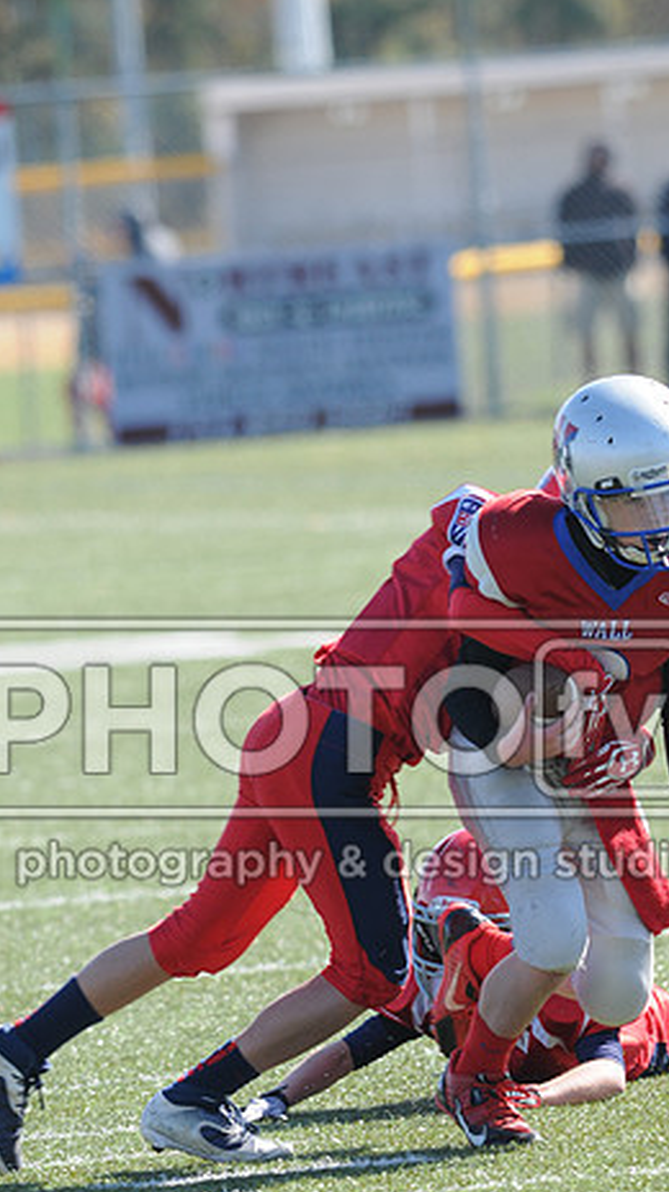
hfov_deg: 2.1
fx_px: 18630
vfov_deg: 3.7
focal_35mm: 590
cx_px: 346
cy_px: 739
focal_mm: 300
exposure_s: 1/500
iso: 200
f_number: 5.6
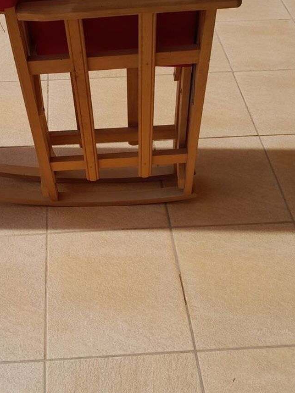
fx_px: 477
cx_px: 88
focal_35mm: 42
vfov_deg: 44.6
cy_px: 166
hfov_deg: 33.9
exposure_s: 1/838
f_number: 1.8
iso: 40
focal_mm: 4
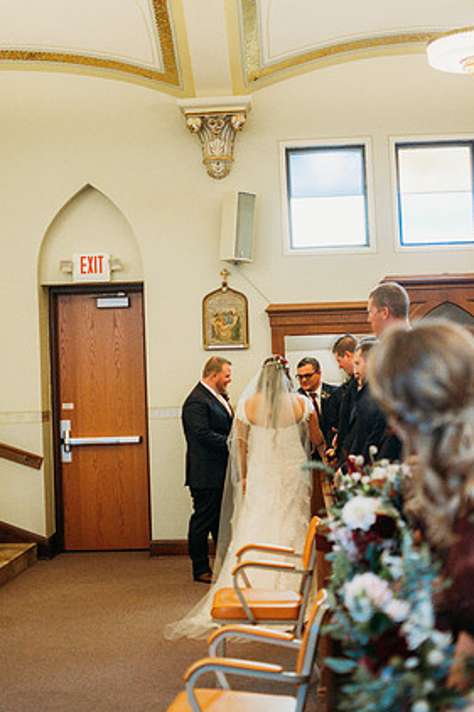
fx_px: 1107
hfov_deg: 24.2
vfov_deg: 35.6
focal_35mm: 56
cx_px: 226
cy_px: 337
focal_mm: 35
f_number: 1.8
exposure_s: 1/640
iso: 500
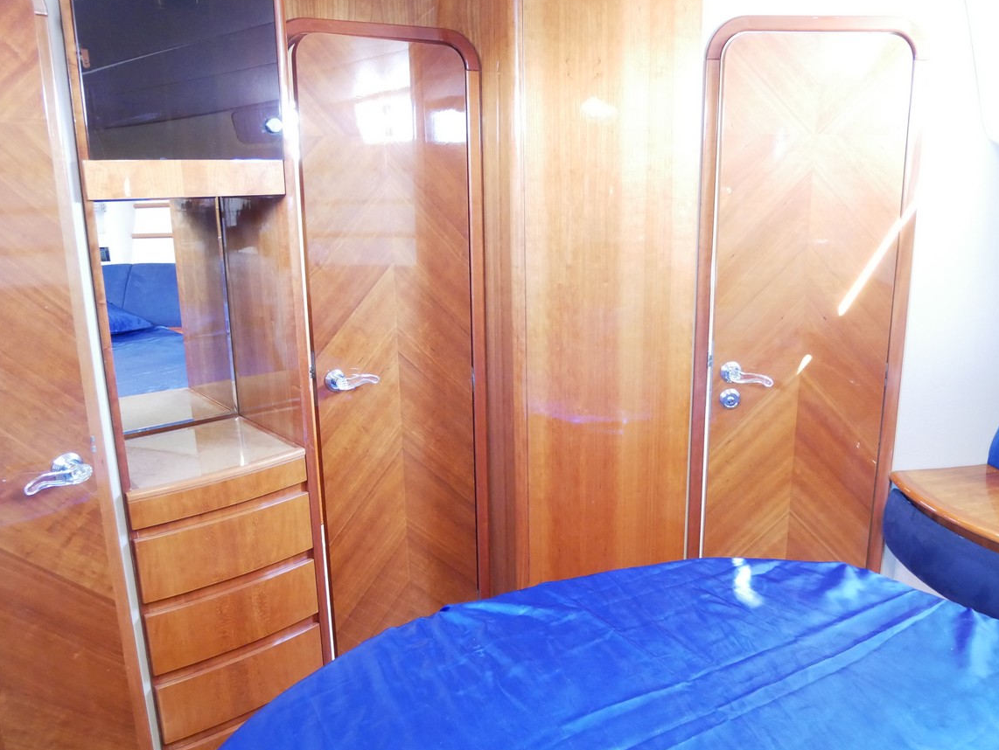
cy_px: 381
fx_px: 780
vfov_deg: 51.4
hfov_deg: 65.2
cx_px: 540
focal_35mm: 27
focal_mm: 12
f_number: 3.5
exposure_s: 1/15
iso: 3200
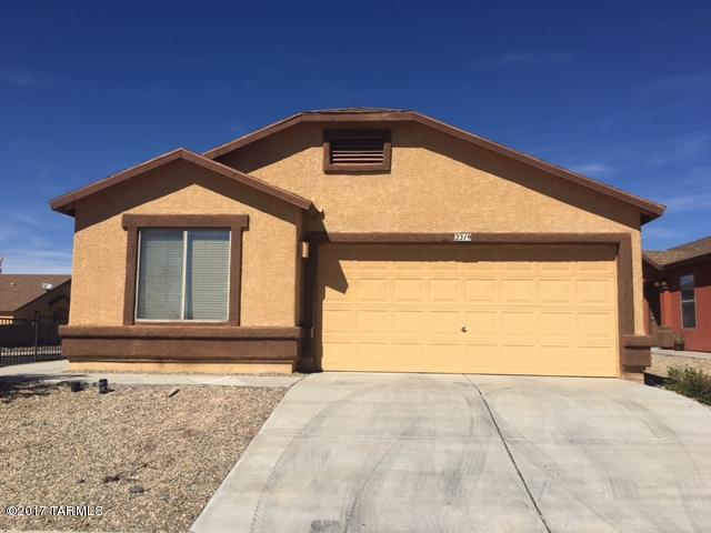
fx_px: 596
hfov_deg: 61.7
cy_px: 266
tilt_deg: +6.6
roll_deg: -0.4
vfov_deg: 48.2
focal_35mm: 29
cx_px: 356
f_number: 2.2
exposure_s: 1/2564
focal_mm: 4.15
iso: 25
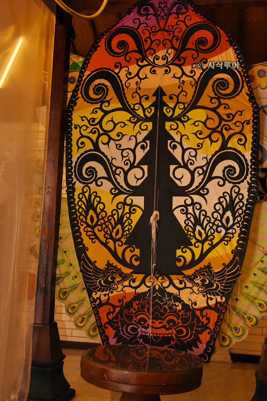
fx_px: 489
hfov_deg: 30.5
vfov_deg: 44.4
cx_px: 155
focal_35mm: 44
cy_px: 180
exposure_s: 1/60
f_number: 7.1
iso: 800
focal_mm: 36
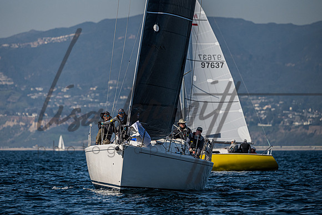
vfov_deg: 3.8
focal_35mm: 364
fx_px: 3259
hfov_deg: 5.7
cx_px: 137
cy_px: 105
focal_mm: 270
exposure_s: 1/5000
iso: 400
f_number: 5
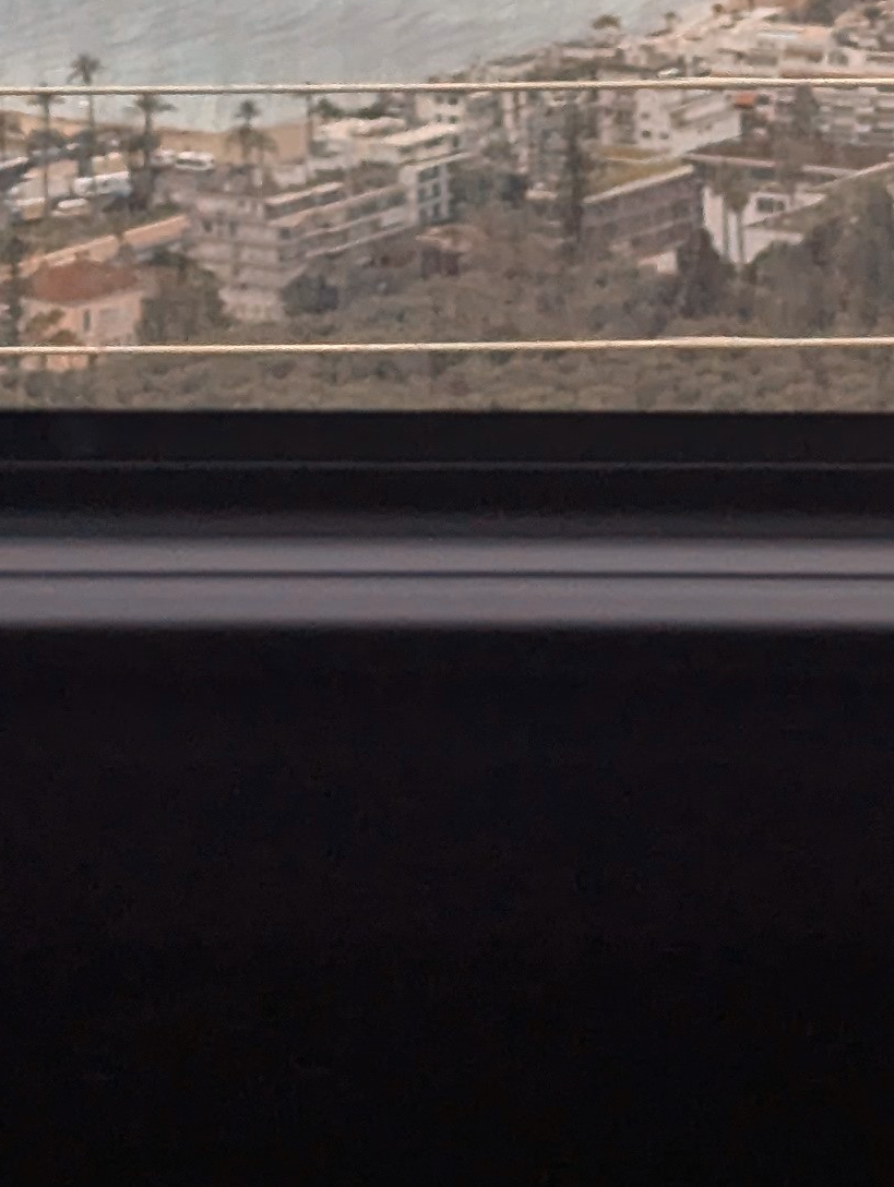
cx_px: 1382
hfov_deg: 8.1
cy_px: -526
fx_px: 6184
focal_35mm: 180
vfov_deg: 10.6
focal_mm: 6.81
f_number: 1.85
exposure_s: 1/251
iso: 87
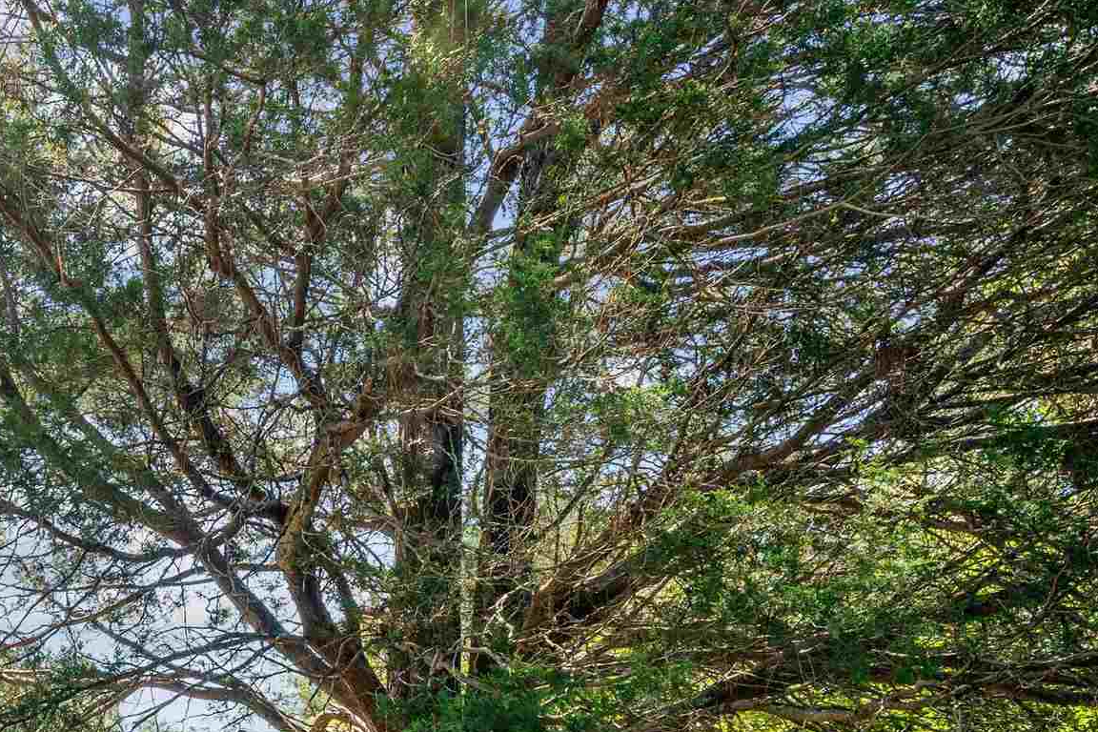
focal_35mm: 40
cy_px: 851
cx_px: -269
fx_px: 1220
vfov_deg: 29.3
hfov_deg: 35.8
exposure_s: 1/160
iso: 100
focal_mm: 15
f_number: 7.1
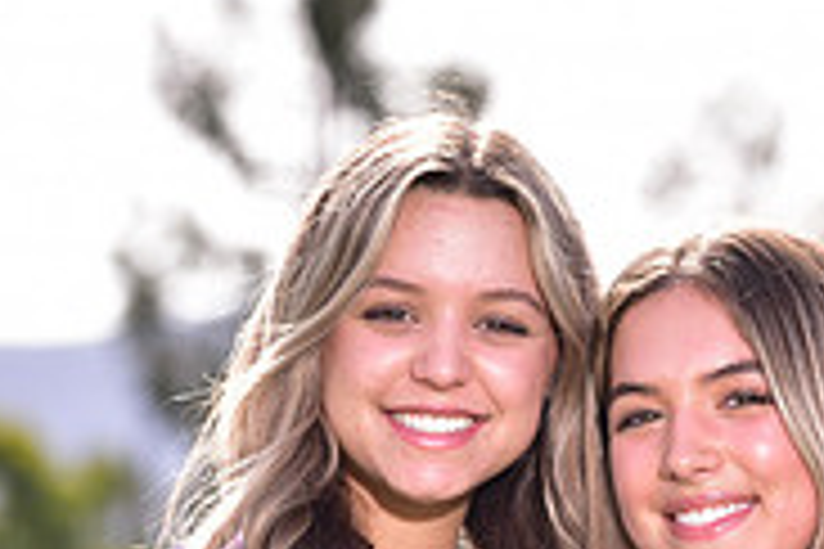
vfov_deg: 3.1
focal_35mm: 444
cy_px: 632
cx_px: 365
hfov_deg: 4.6
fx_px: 10162
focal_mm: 140
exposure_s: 1/250
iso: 100
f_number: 5
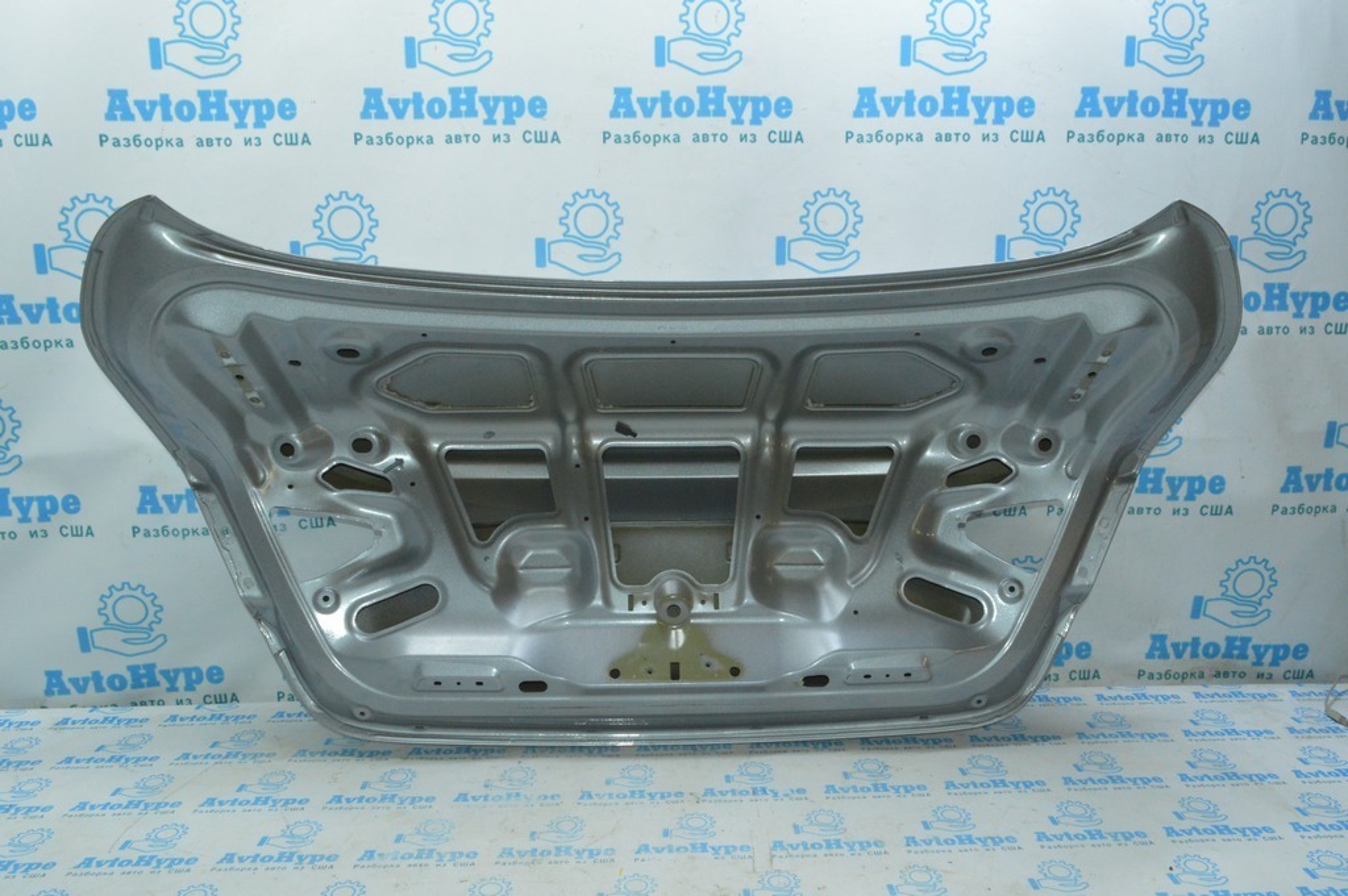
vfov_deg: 47.9
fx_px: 1010
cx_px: 674
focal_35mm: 27
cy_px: 448
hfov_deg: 67.4
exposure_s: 1/40
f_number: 16
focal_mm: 18
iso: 2800
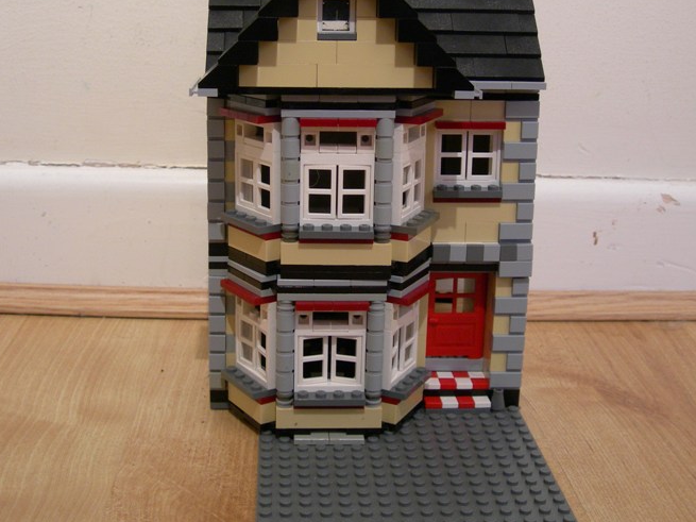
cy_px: 213
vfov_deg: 29.0
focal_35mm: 50
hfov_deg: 38.2
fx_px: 1005
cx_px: 322
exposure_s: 1/3.7
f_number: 2.9
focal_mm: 8.5
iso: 186
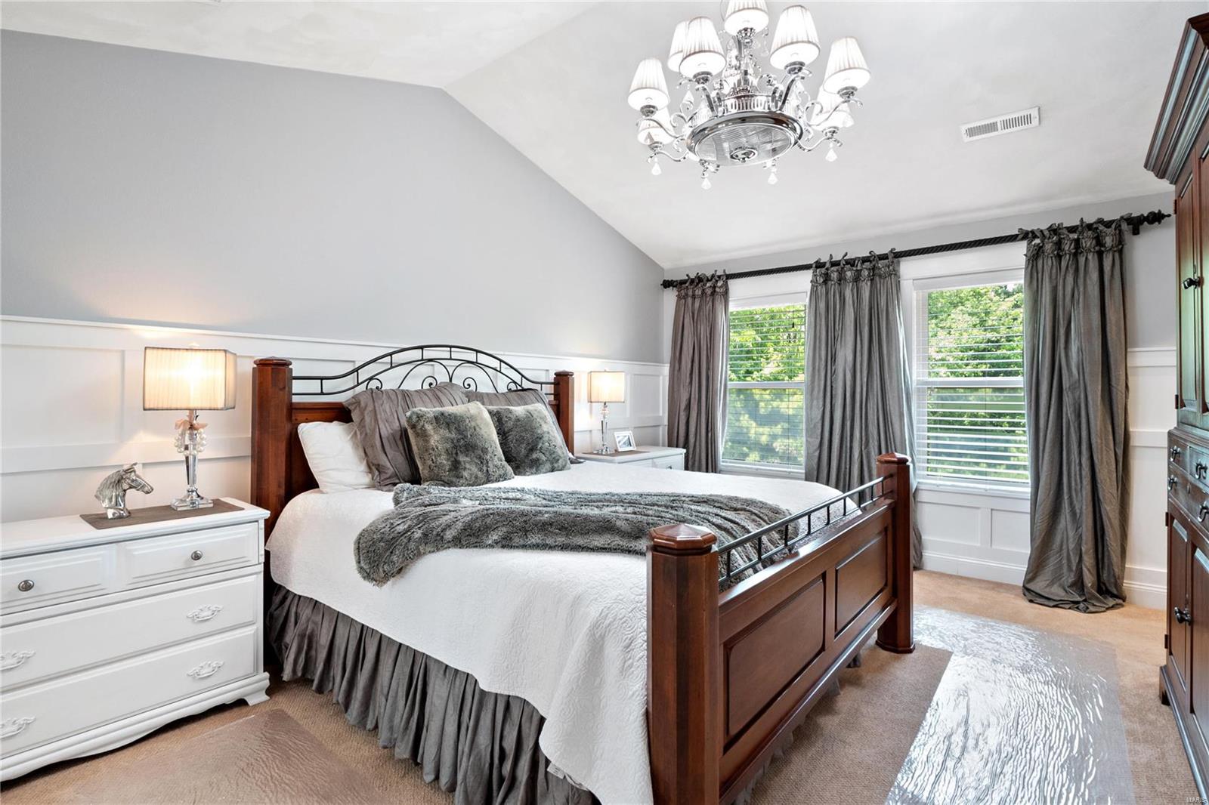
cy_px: 402
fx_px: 604
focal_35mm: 18
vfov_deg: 67.4
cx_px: 604
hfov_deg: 90.0
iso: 400
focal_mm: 9
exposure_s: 1/30
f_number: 10
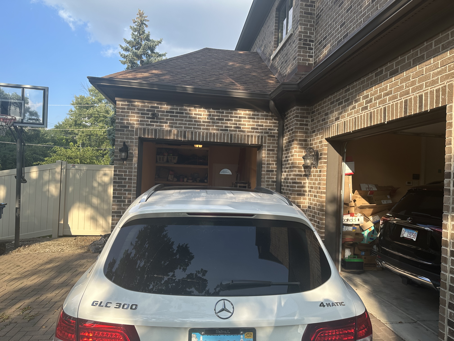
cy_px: 170
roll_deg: -2.8
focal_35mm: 24
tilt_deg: +0.3
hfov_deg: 71.6
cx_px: 227
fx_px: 315
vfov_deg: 56.8
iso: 80
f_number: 1.78
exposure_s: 1/1357
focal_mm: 6.86
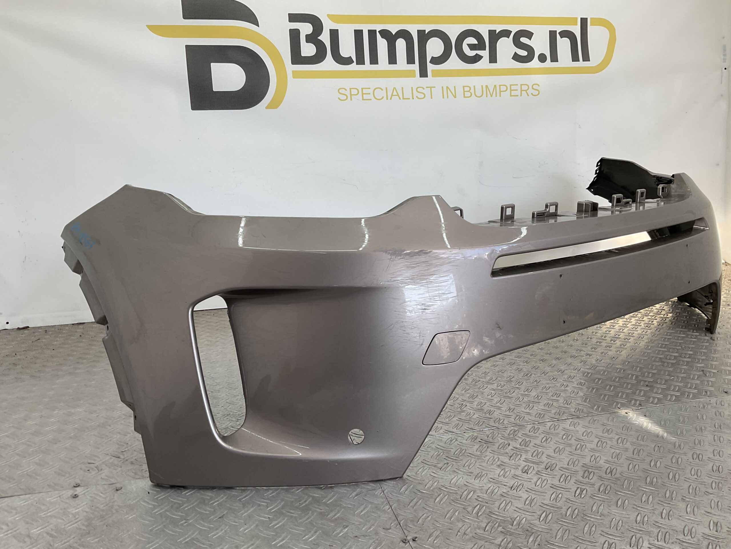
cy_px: 274
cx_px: 366
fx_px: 612
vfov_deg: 48.2
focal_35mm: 29
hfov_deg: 61.7
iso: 16
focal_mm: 3
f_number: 1.8
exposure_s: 1/190
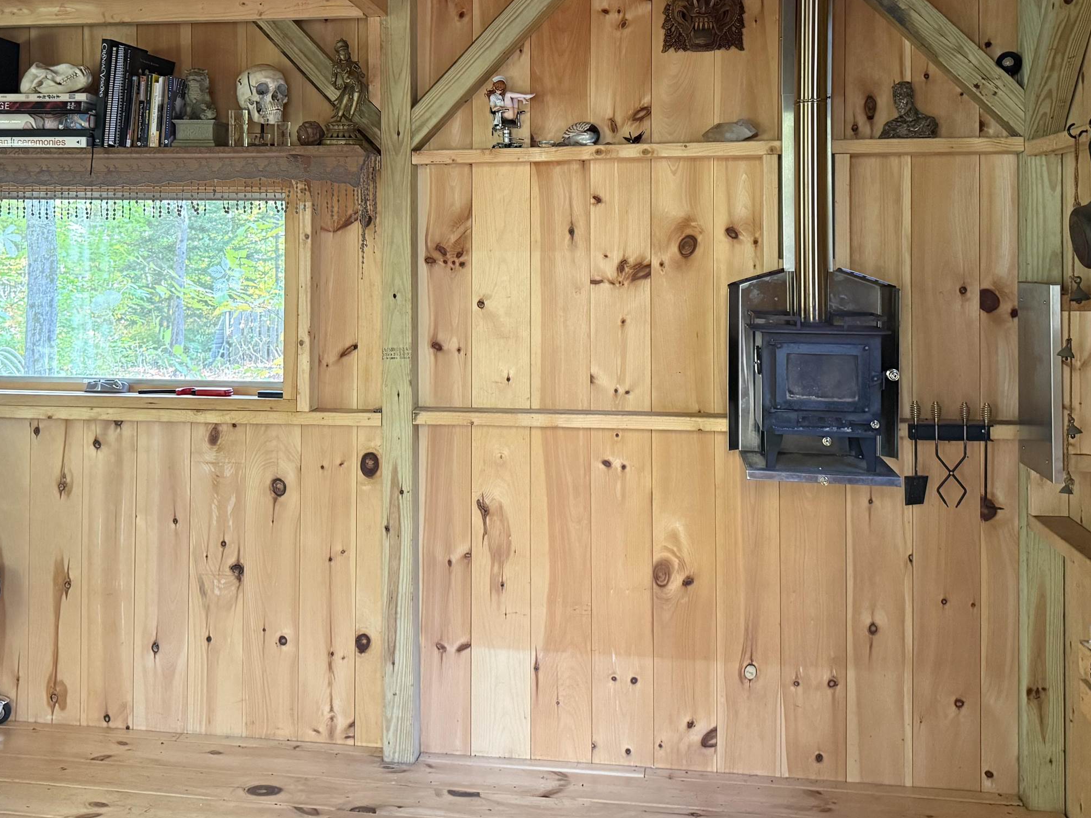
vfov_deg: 38.0
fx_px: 1166
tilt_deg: +0.1
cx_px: 470
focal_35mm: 37
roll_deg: -0.5
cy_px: 242
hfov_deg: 50.0
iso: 500
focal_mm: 6.76
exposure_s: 1/60
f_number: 1.78
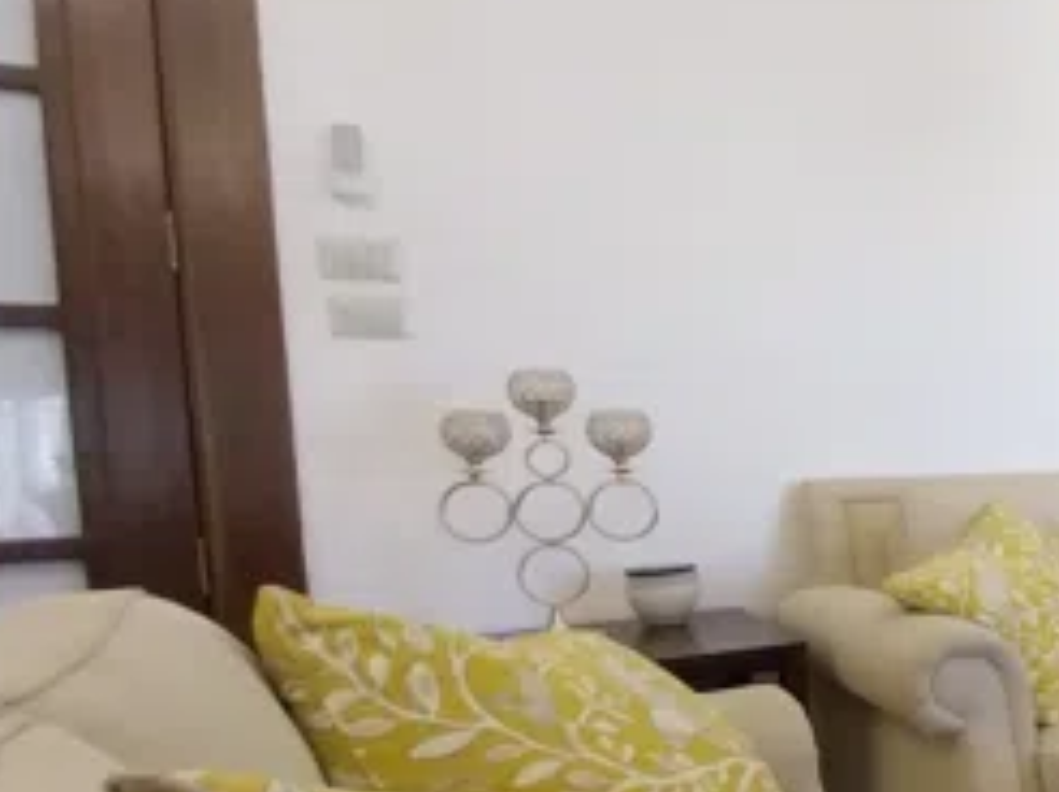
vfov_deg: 38.3
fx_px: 1131
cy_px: 514
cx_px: 1477
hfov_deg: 32.3
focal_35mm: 37
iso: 160
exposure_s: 1/50
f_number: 2.2
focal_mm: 1.3
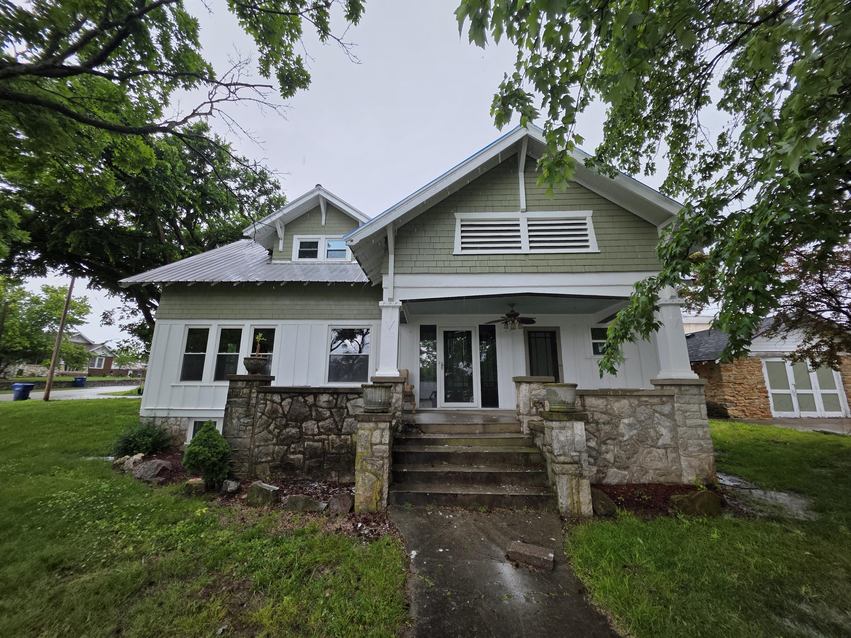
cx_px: 426
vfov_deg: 89.9
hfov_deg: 106.2
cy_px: 319
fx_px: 320
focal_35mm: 13
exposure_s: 1/408
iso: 40
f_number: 1.9
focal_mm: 2.2
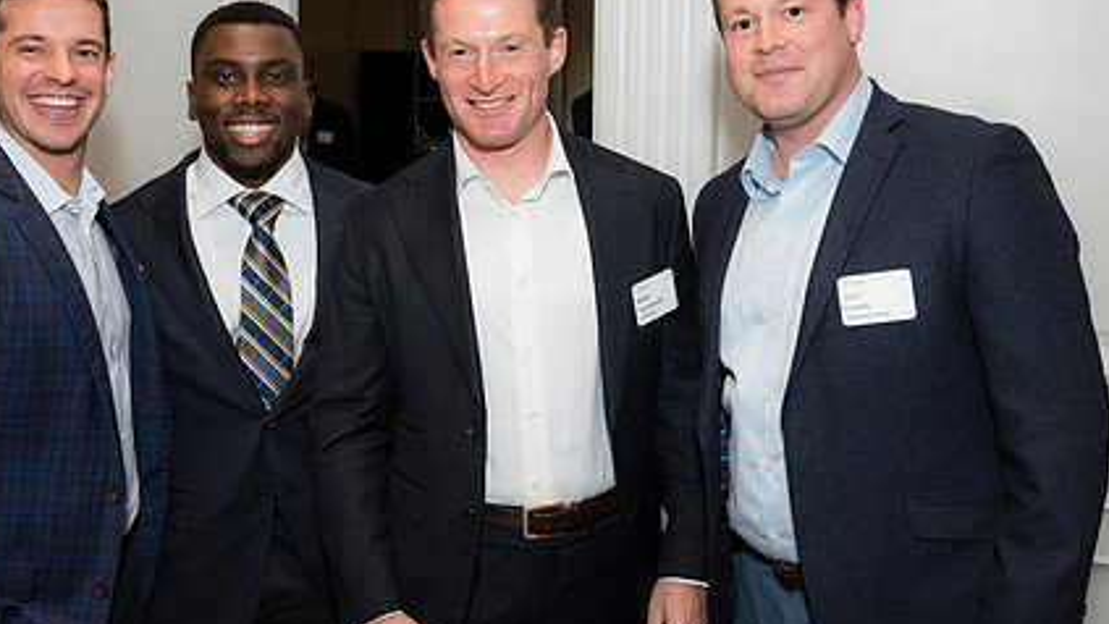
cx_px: 475
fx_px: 1353
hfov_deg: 44.5
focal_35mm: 46
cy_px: 224
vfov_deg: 25.9
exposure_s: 1/125
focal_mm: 32
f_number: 5.6
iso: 800
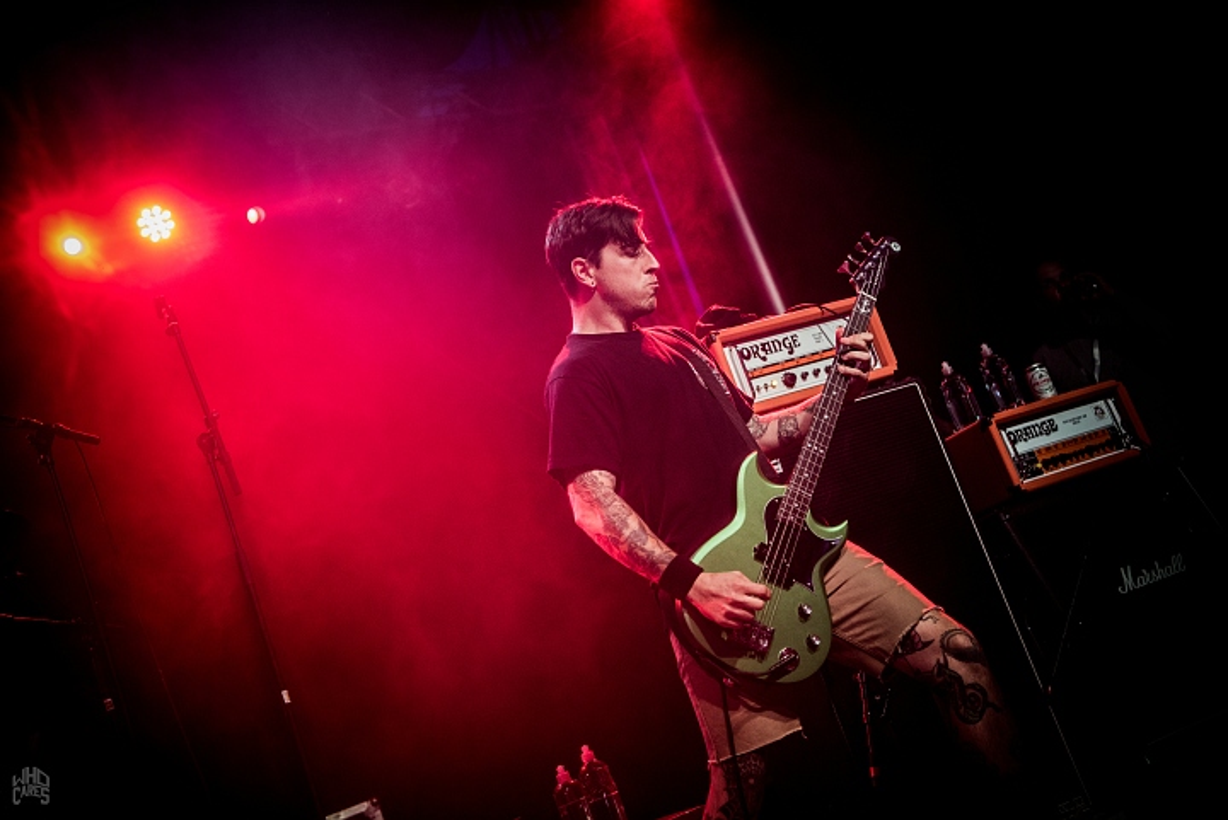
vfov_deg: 28.1
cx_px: 614
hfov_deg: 41.1
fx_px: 1638
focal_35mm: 48
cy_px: 410
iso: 1250
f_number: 2.8
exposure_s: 1/100
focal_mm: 48
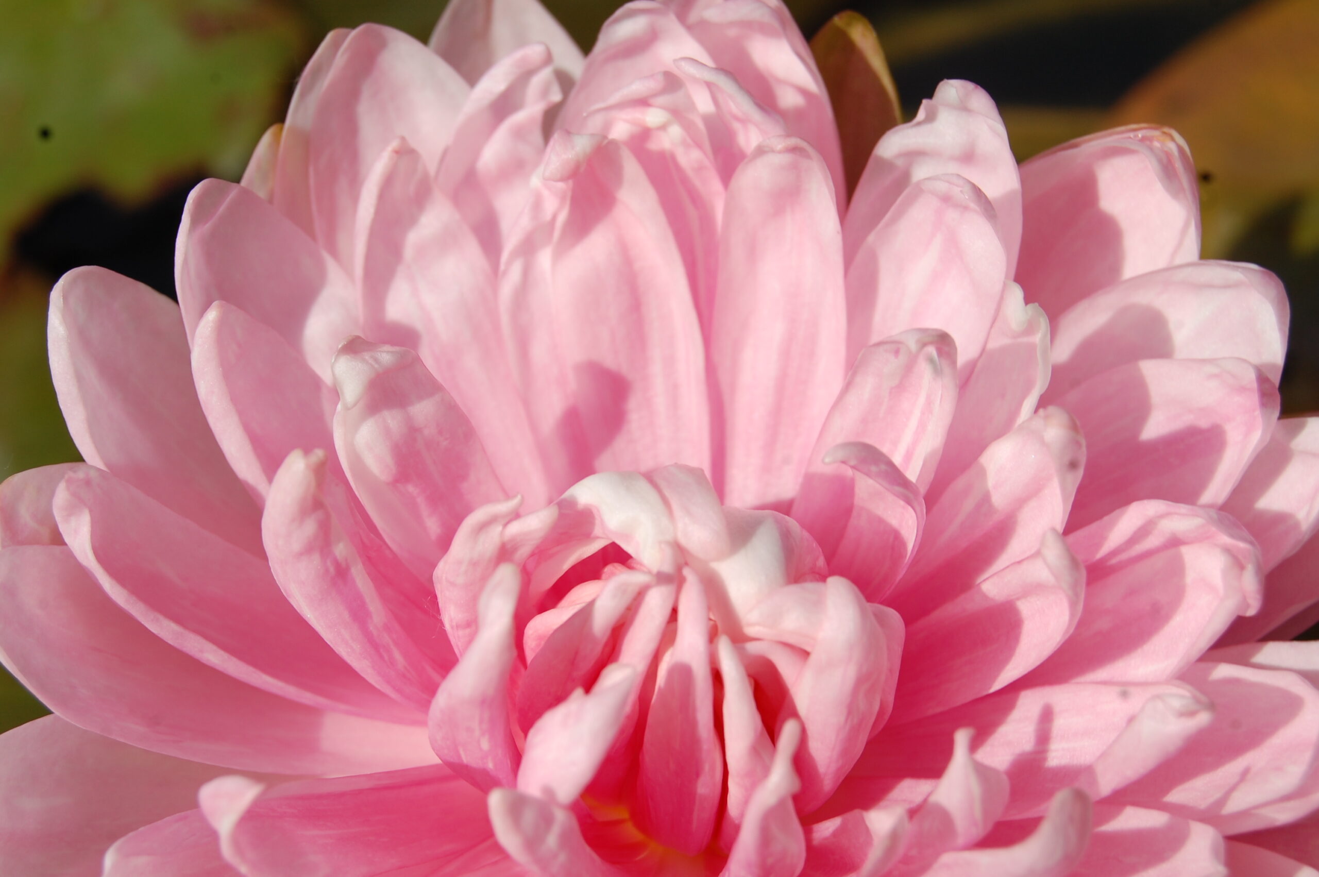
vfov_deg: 16.5
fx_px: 3020
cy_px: 438
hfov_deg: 24.6
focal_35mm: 82
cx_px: 660
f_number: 10
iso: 200
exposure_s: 1/400
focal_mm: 55
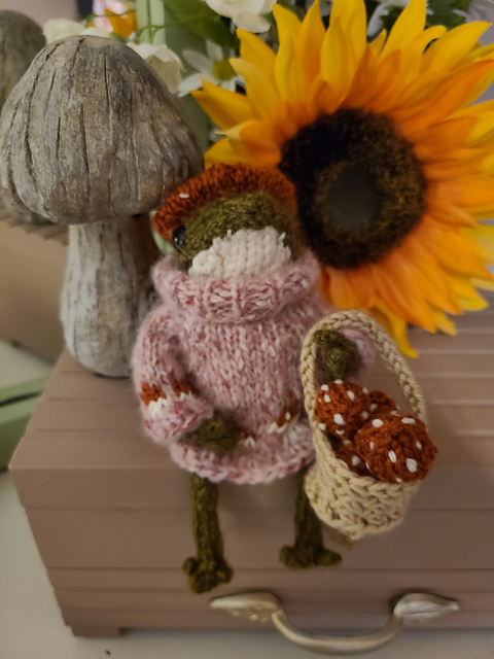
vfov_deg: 67.3
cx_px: 247
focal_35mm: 26
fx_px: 495
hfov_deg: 53.1
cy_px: 330
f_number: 1.8
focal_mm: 5.4
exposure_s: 1/24
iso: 640
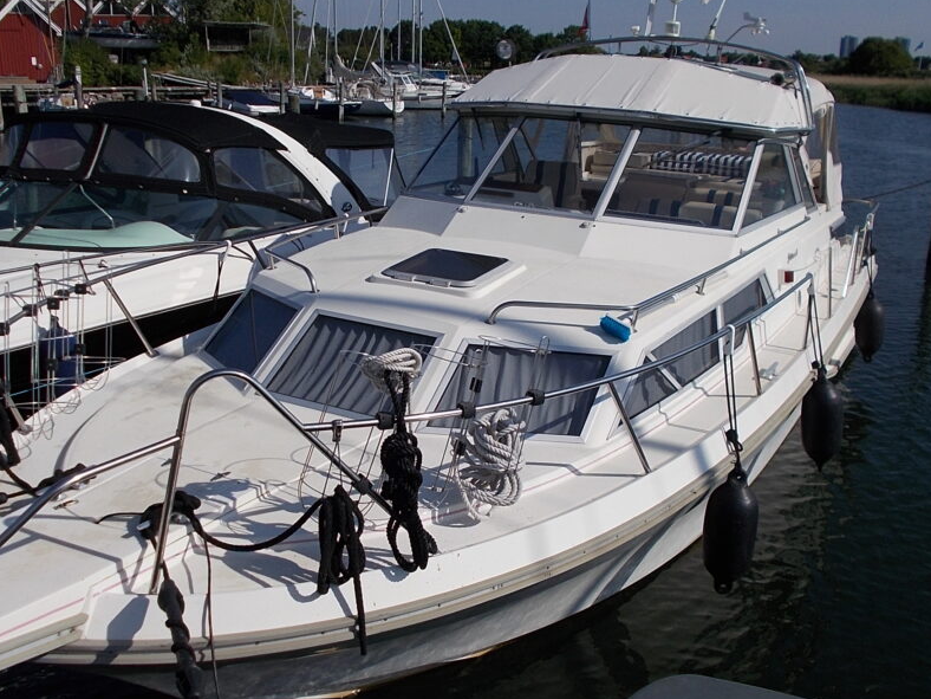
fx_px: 1049
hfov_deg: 47.9
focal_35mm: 39
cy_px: 336
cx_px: 463
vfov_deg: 36.8
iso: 80
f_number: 8.6
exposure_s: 1/400
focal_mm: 5.3
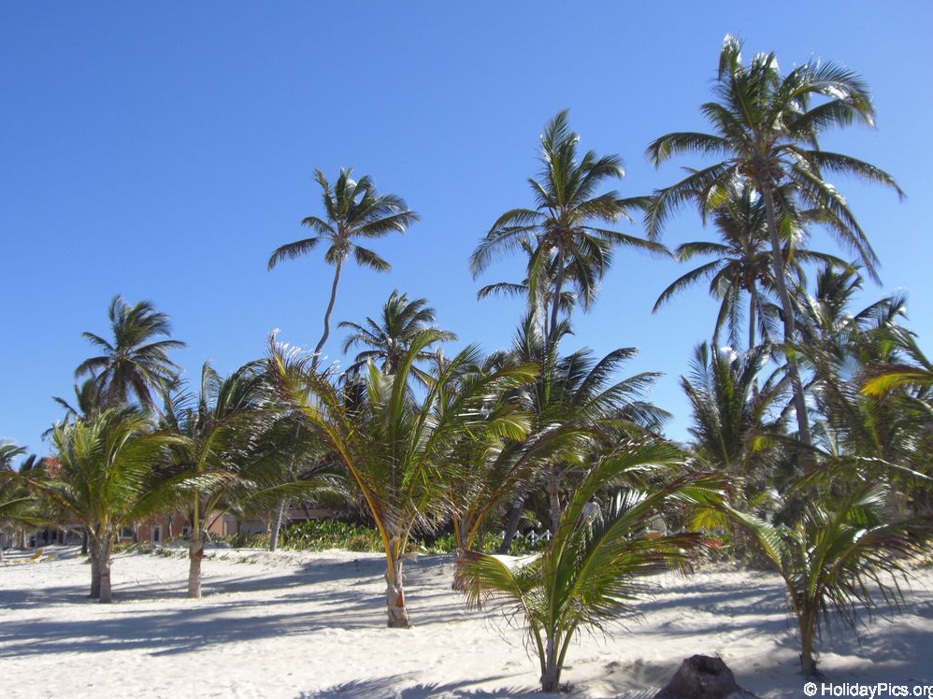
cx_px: 461
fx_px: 1051
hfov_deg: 47.9
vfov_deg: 36.8
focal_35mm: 39
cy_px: 346
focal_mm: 6.2
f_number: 8
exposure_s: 1/125
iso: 64
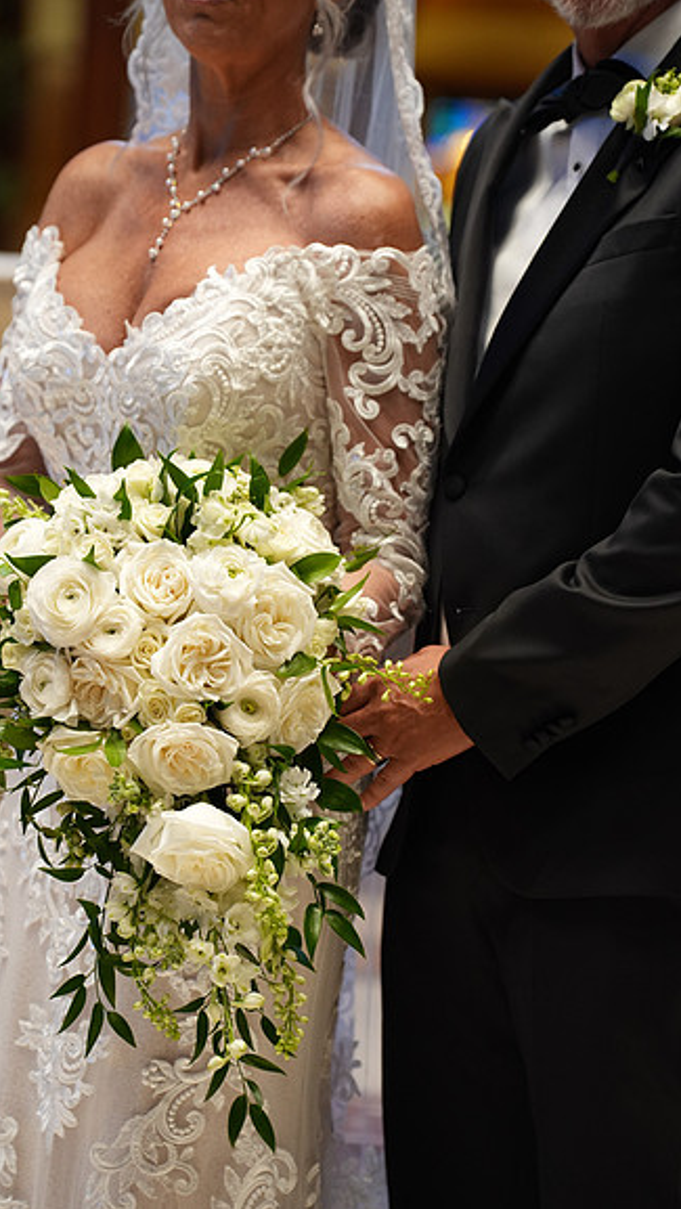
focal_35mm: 158
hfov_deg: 7.7
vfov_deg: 13.6
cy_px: 603
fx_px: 5067
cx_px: 317
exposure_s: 1/100
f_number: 4
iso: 2500
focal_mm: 150
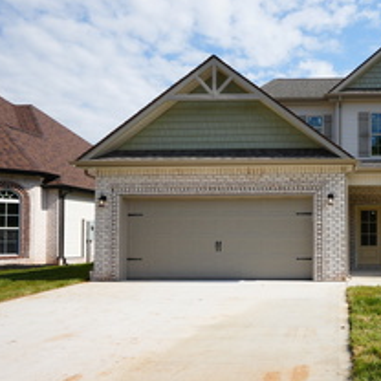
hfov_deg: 48.0
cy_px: 221
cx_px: 332
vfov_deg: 52.3
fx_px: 386
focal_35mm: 31
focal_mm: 13.2
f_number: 9.5
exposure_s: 1/125
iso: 100
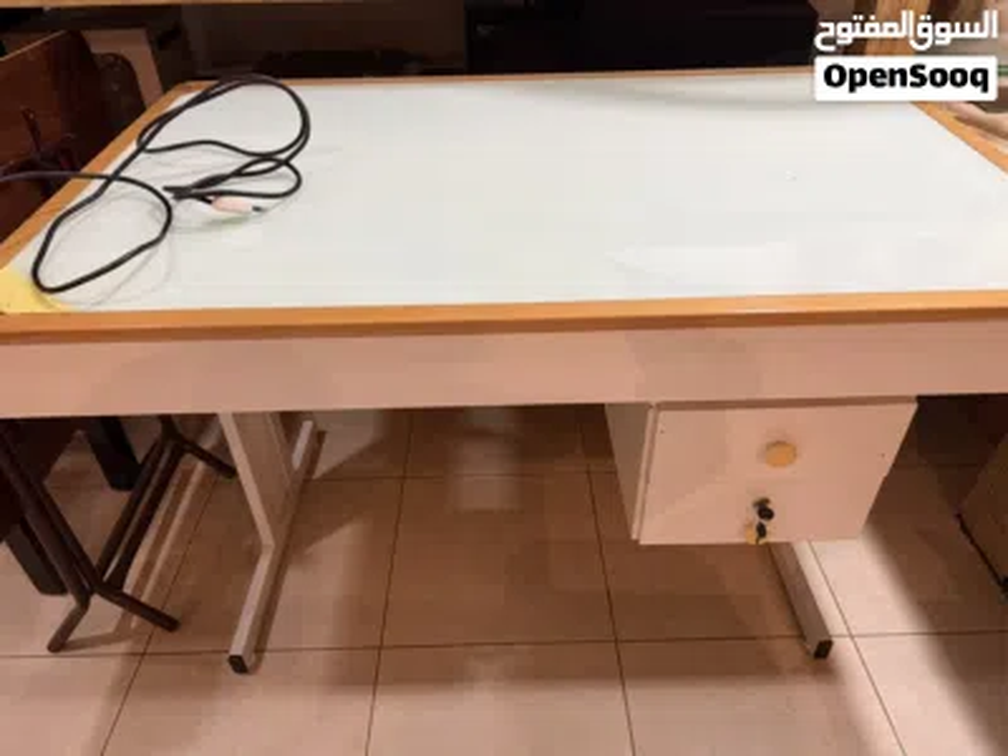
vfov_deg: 56.8
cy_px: 378
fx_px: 699
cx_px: 504
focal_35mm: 24
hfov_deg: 71.6
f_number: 1.78
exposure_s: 1/50
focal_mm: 6.76
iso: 400
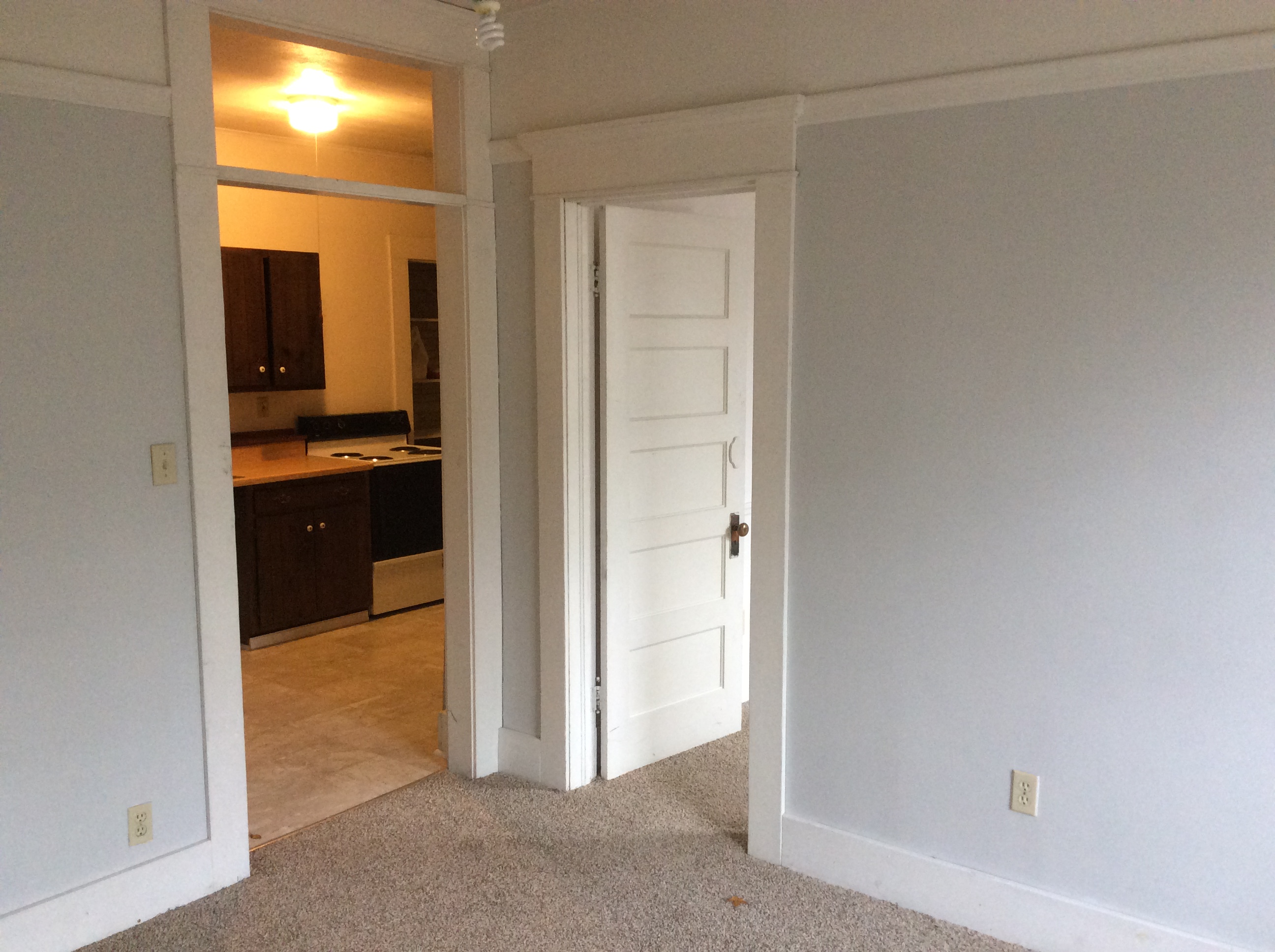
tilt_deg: -8.9
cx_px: 638
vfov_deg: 44.1
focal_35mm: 32
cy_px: 476
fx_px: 1177
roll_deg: +0.2
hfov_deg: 56.9
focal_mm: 3.3
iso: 125
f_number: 2.4
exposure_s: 1/24
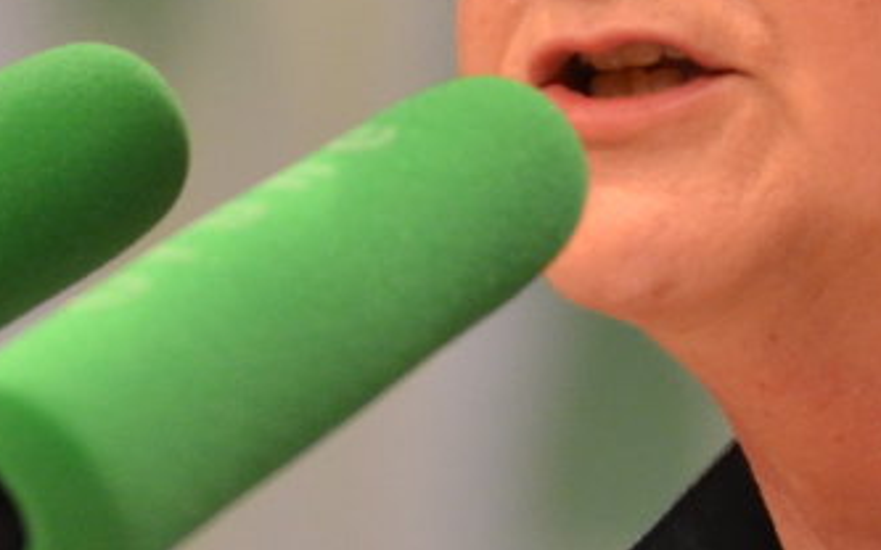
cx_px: 612
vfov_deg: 1.3
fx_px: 24582
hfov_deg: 2.1
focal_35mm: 1024
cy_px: -34
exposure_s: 1/500
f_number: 2.8
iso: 1600
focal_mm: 200
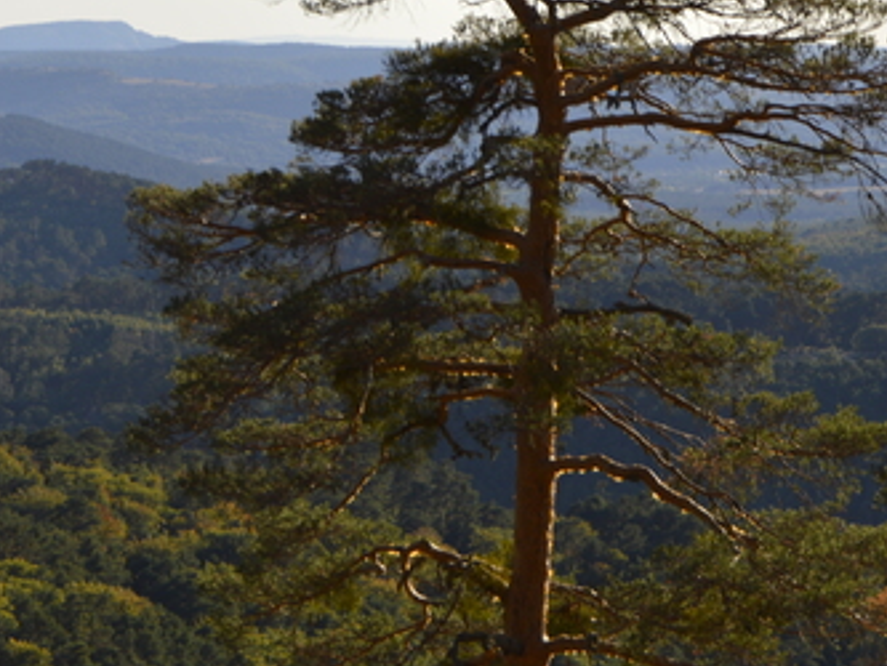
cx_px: 346
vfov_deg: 7.8
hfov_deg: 10.4
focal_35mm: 190
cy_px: 176
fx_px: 4874
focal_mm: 55
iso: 100
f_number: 9
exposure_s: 1/200
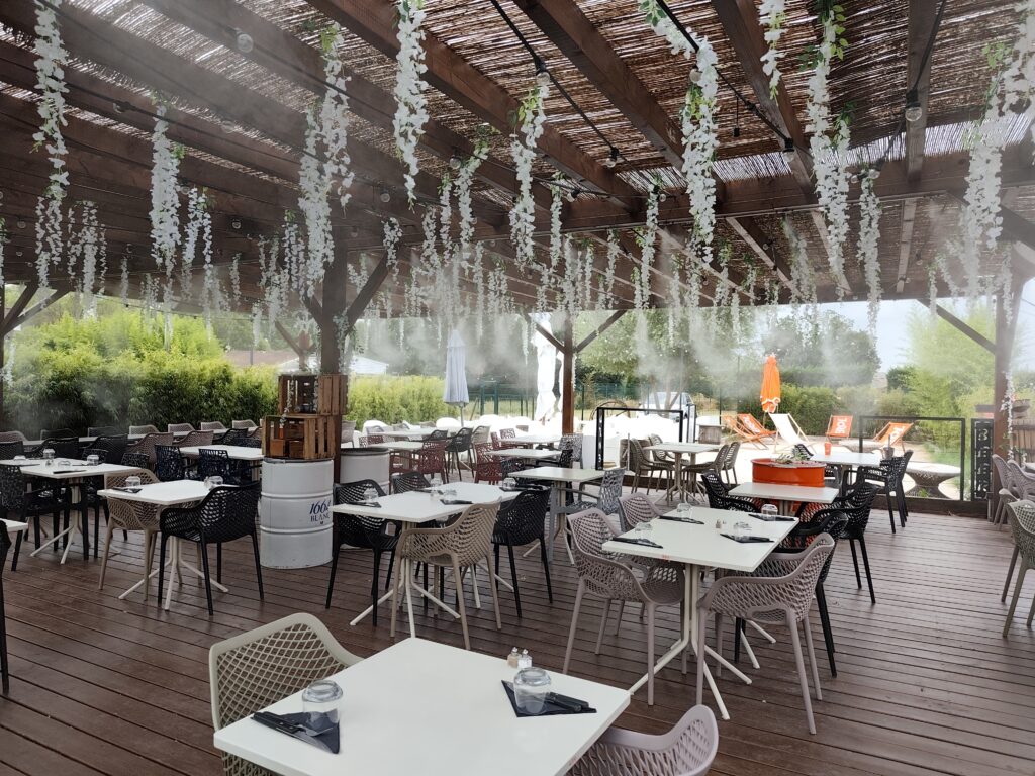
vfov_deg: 58.9
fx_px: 688
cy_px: 388
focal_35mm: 23
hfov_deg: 73.9
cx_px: 518
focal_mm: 6.19
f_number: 1.65
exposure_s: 1/153
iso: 50
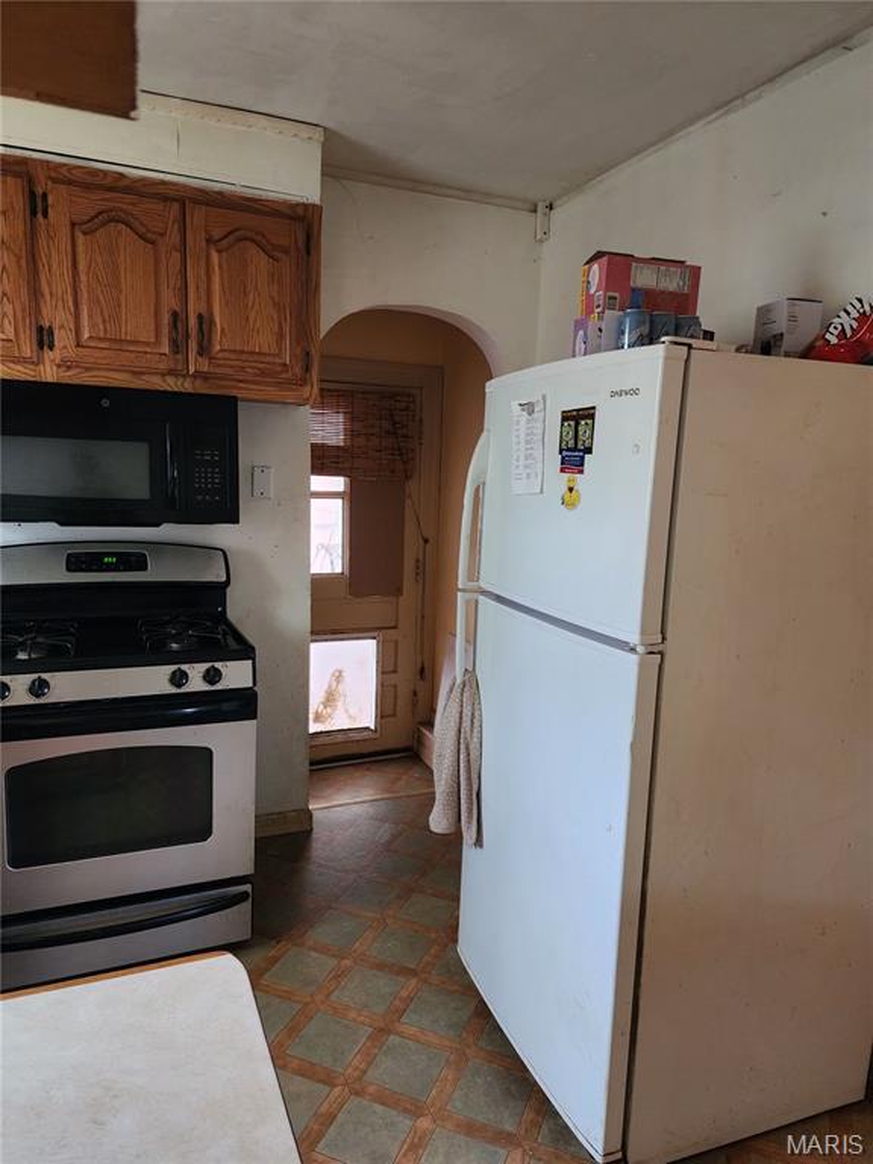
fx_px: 773
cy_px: 582
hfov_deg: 58.9
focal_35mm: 23
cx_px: 436
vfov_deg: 73.9
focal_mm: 6.4
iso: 640
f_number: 1.8
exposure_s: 1/60
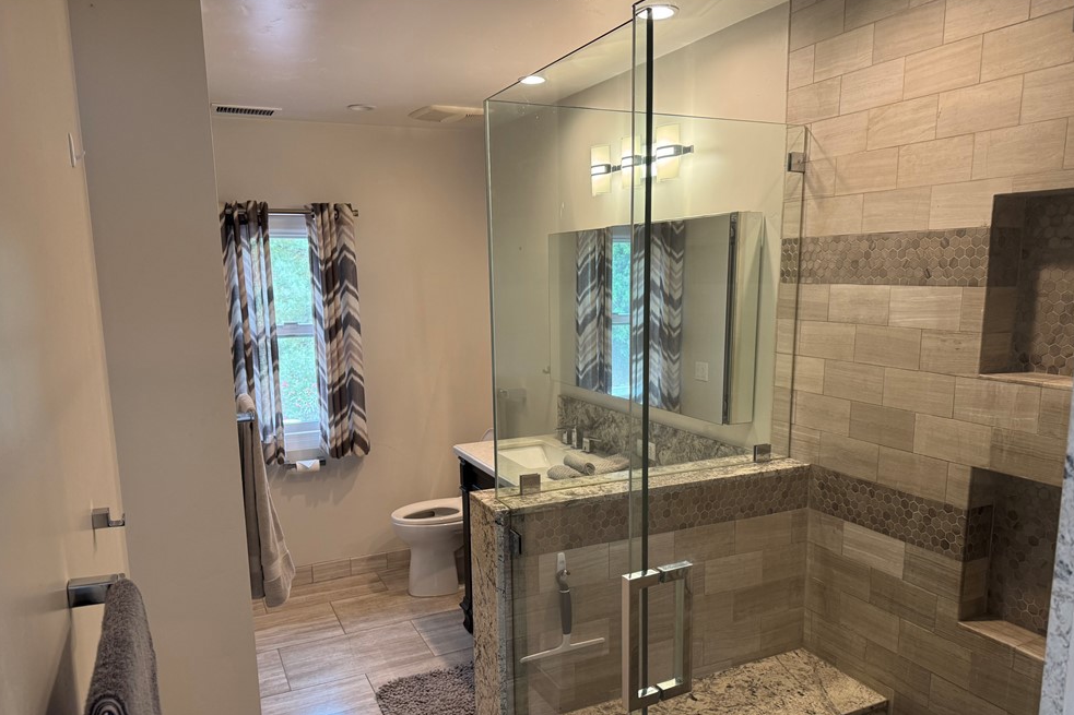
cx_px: 535
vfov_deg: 49.4
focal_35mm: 26
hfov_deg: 69.4
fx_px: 775
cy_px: 412
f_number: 1.78
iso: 200
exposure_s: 1/120
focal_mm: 6.76
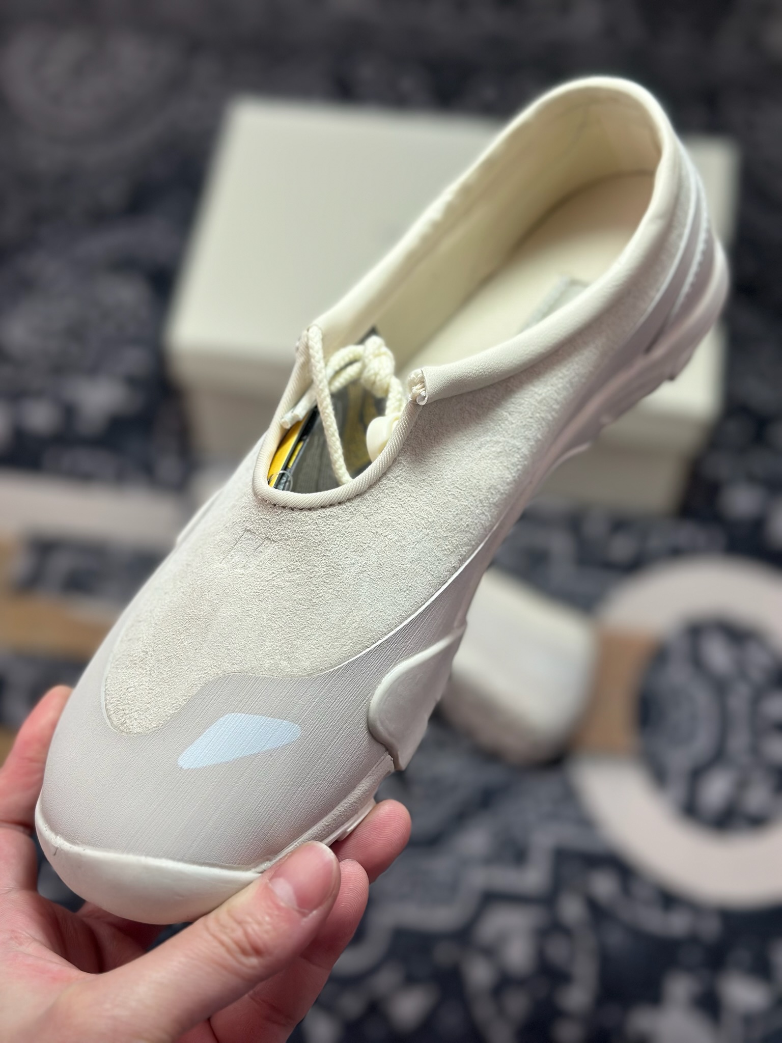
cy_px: 522
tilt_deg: -58.4
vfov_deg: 39.7
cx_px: 391
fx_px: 1446
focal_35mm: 48
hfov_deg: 30.3
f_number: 1.78
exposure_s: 1/1357
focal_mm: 6.86
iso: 80
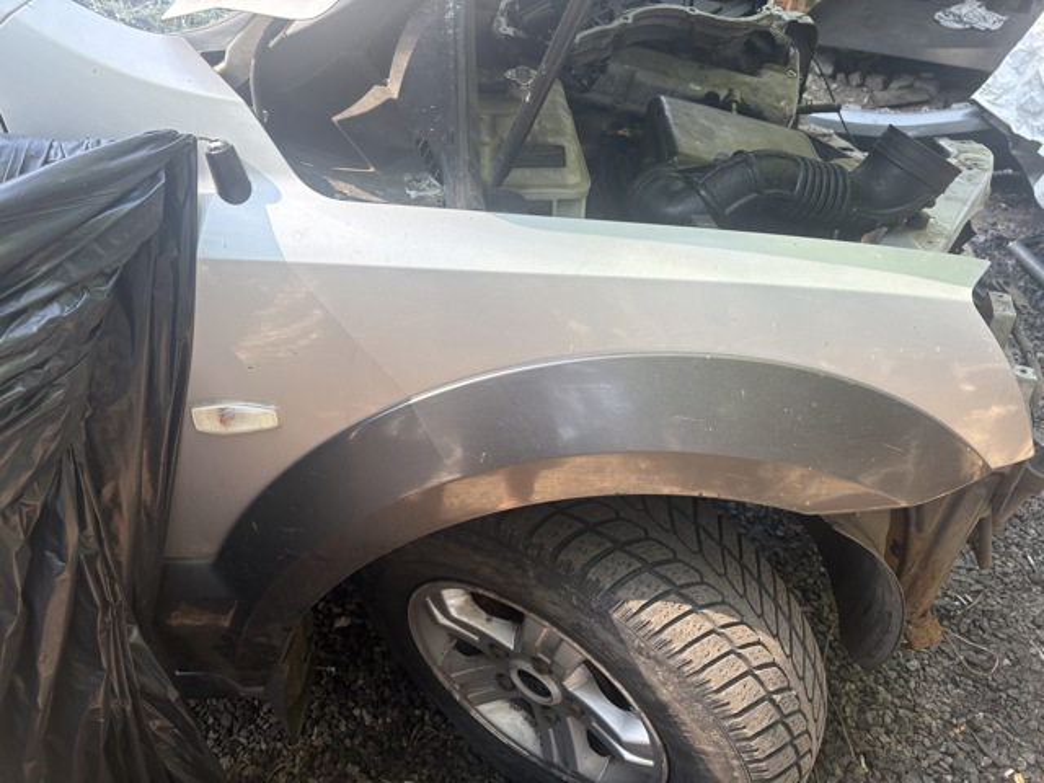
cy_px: 392
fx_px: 784
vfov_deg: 53.1
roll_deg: +0.3
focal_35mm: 26
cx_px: 522
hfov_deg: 67.3
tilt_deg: -37.3
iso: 64
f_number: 1.6
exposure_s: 1/222
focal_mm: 5.96
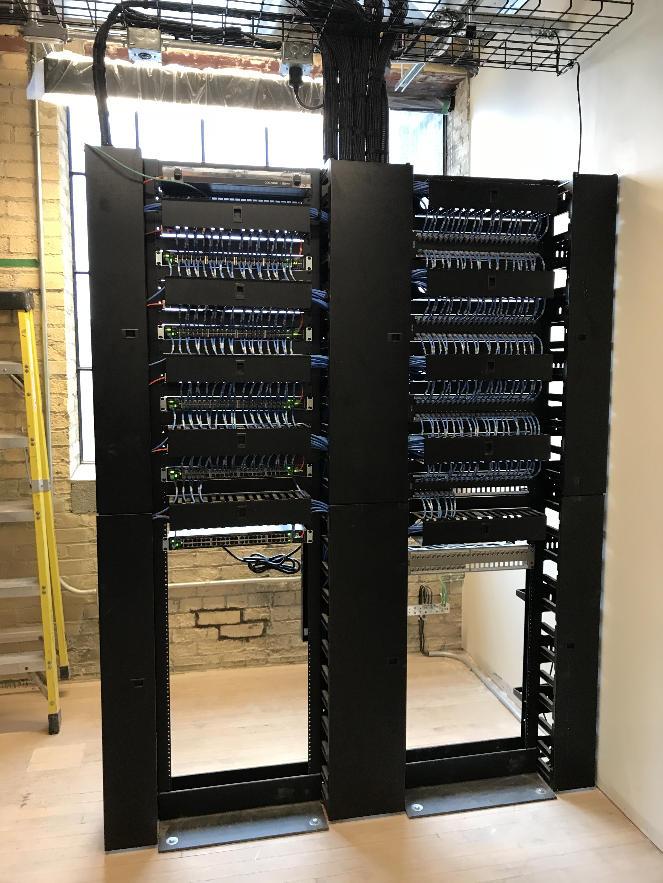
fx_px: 715
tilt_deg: -5.6
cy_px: 442
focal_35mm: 28
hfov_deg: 49.7
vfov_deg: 63.4
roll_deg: +0.2
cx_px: 332
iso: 40
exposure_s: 1/15
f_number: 1.8
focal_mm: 3.99
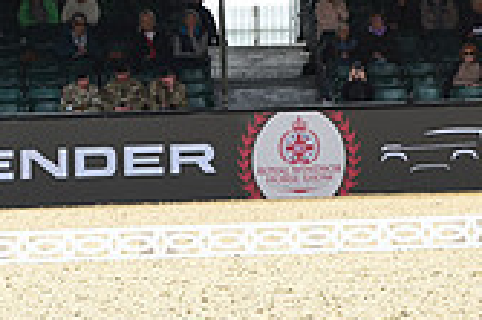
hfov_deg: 5.6
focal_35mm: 365
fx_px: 4882
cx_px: 742
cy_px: -144
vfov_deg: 3.7
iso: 280
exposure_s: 1/1250
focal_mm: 105
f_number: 5
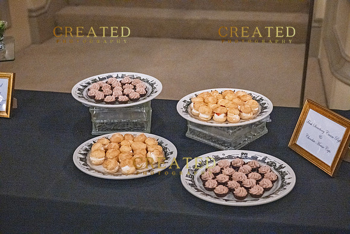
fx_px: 486
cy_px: 117
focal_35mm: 50
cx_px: 175
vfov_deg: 27.0
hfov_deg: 39.6
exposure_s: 1/125
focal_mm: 50
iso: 10000
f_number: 4
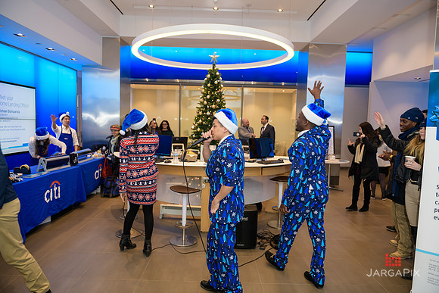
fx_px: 293
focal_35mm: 24
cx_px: 220
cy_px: 146
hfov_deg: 73.7
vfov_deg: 53.2
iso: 400
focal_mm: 24
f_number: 3.2
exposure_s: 1/125
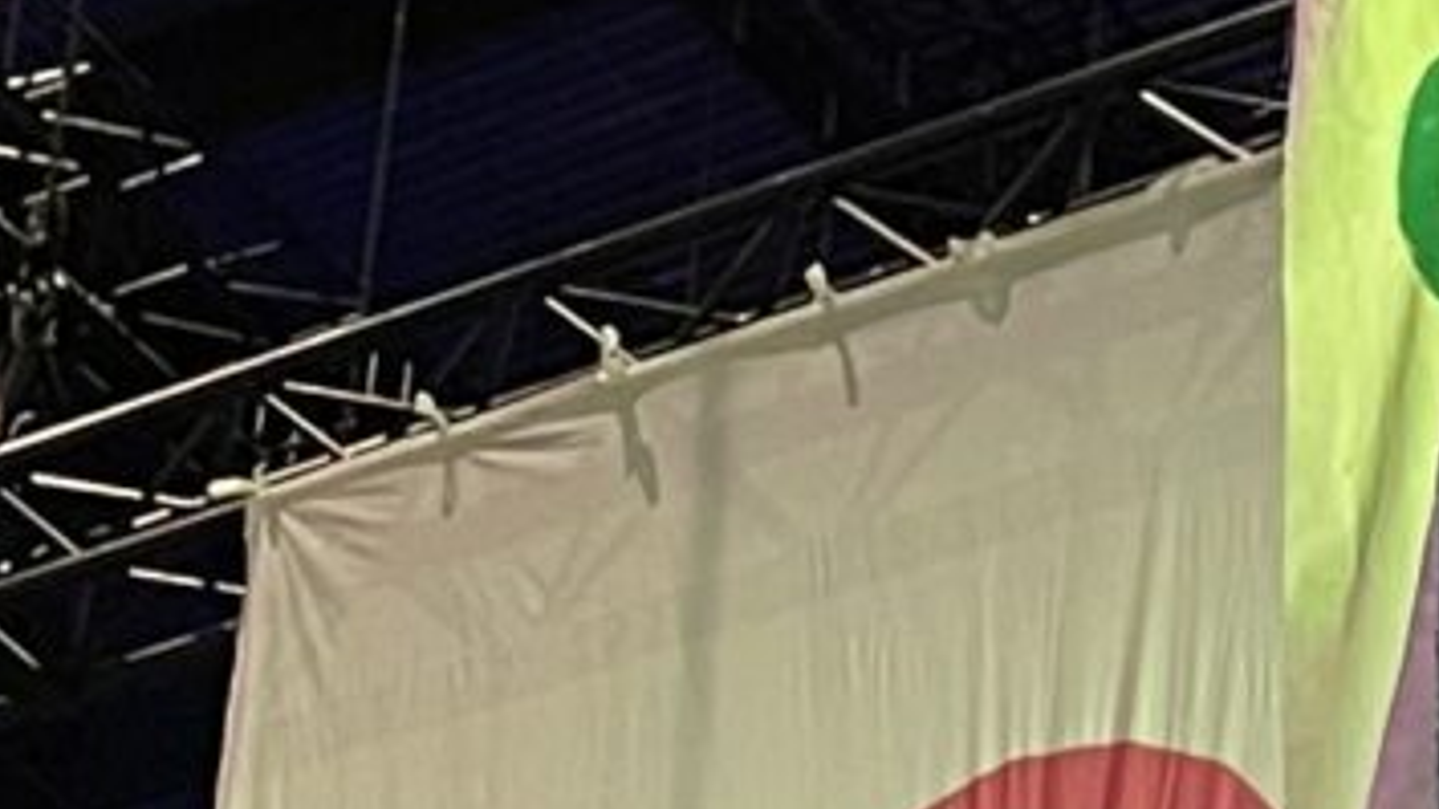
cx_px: 935
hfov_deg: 10.5
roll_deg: -3.7
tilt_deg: +32.7
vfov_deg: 5.9
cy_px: 1183
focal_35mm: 205
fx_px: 7821
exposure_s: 1/48
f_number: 1.6
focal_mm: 4.2
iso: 400
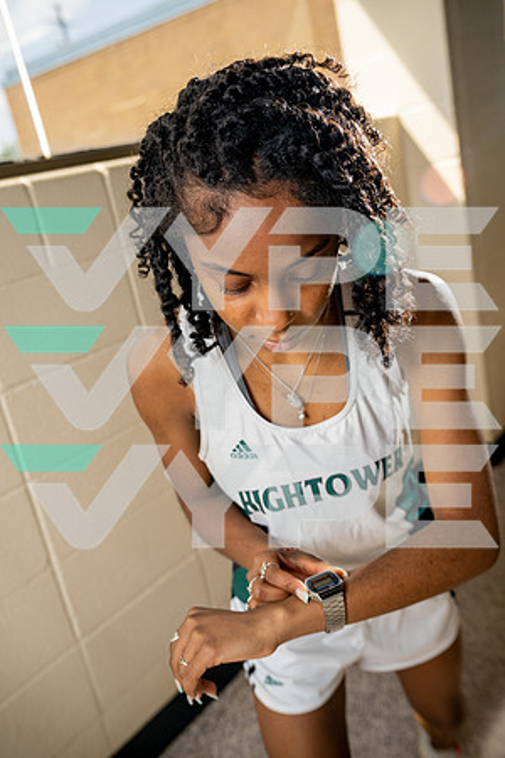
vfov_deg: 55.8
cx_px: 252
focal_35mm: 34
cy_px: 379
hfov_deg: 38.9
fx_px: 715
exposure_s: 1/250
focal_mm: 34
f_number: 4.5
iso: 400
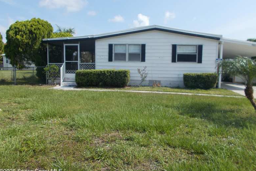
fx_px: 199
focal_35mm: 28
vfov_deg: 46.4
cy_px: 81
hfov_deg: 65.5
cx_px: 131
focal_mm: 4.6
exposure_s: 1/125
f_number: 8
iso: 80
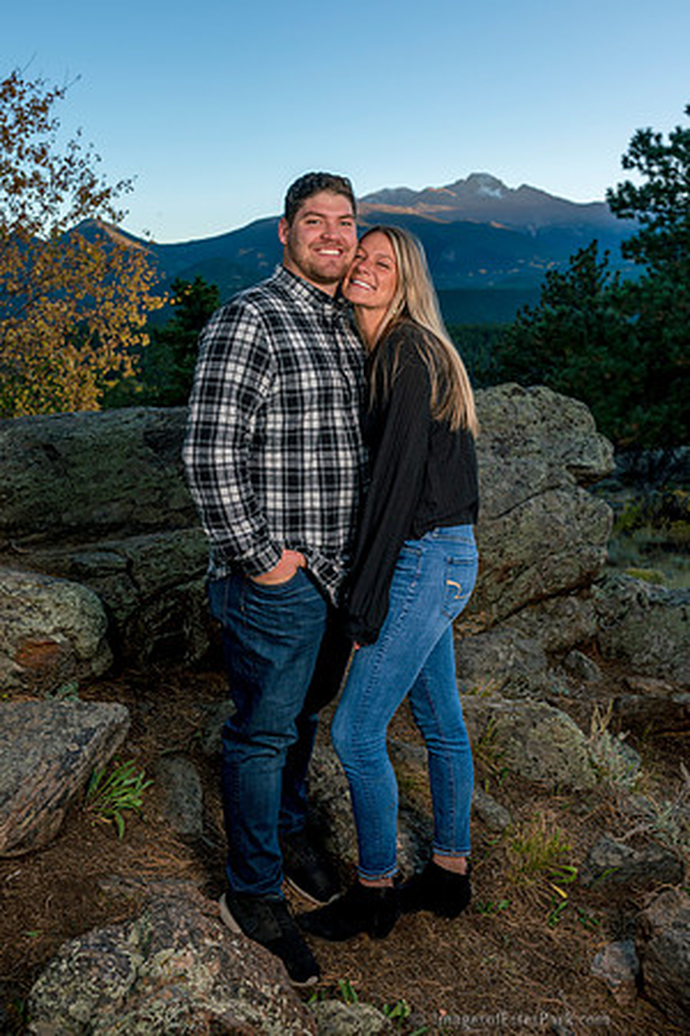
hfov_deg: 46.4
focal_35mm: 28
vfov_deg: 65.5
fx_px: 805
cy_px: 518
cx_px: 345
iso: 100
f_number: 4.5
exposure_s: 1/160
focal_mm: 28
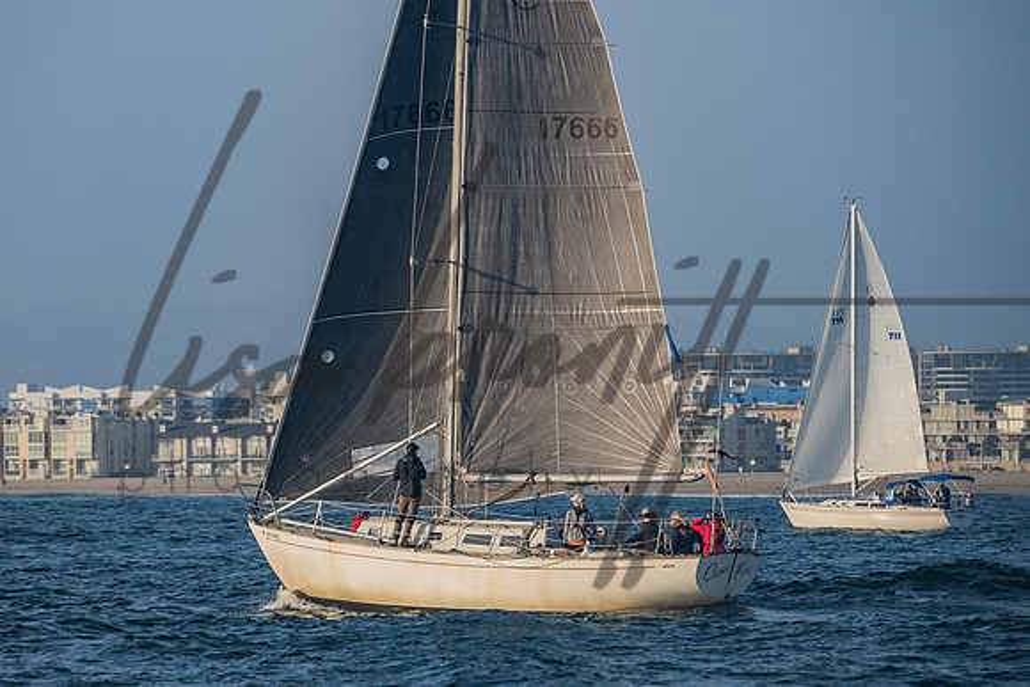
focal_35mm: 265
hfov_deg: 7.8
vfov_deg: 5.2
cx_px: 426
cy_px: 311
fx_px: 7571
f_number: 6.3
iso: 400
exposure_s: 1/1250
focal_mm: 200
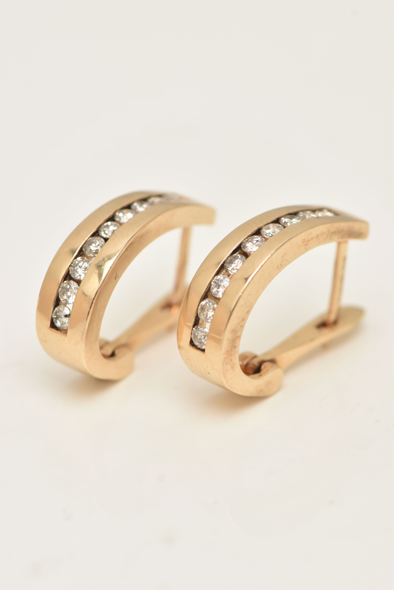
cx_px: 197
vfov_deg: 13.0
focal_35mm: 158
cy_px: 295
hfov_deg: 8.7
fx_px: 2585
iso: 400
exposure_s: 1/100
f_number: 9
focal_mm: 105
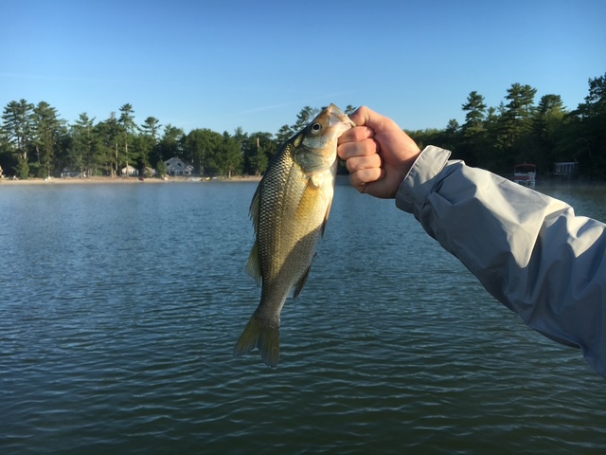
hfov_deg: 61.7
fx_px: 508
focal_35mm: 29
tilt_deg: -5.9
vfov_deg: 48.2
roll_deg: +0.1
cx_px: 303
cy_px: 228
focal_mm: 4.15
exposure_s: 1/950
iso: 25
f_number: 2.2
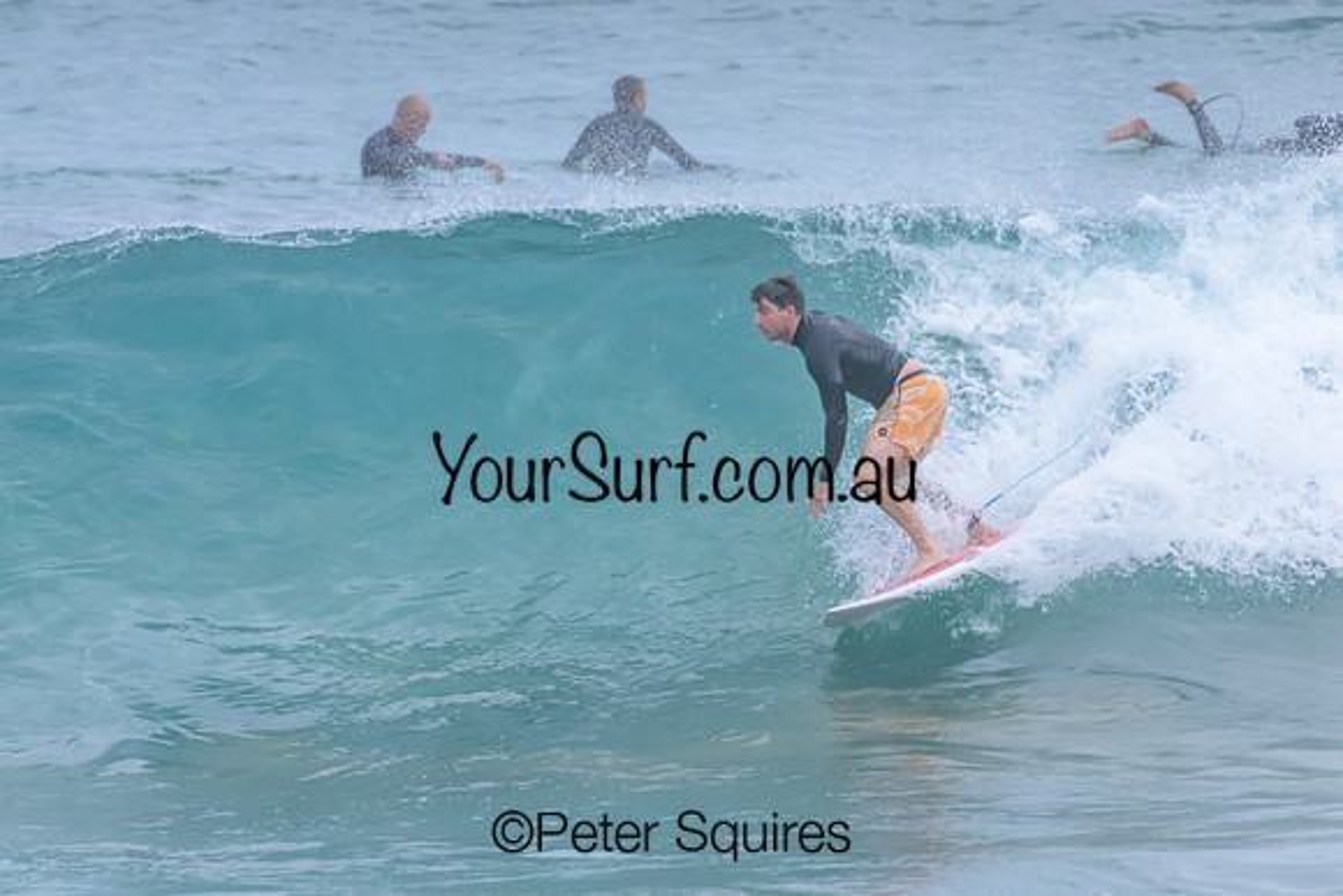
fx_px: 37313
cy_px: 448
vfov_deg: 1.4
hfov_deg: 2.1
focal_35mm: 1000
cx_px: 672
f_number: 11
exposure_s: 1/2000
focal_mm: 1000
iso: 2500
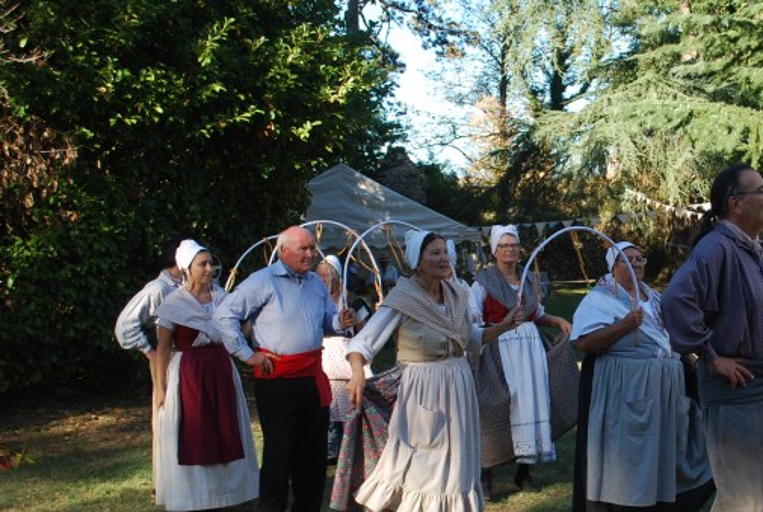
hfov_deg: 34.2
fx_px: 1211
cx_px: 582
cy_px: 262
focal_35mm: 57
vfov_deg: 23.9
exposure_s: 1/125
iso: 125
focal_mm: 24
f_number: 5.6
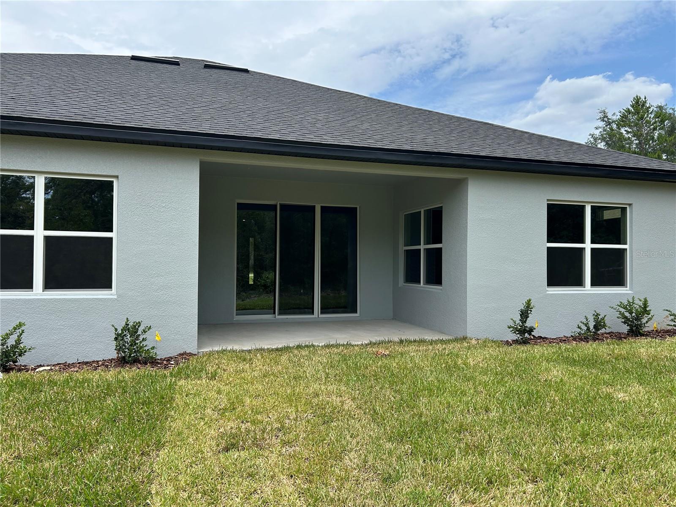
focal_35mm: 26
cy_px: 254
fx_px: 508
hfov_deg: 67.3
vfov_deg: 53.1
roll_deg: +0.6
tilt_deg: +1.4
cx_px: 338
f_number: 1.5
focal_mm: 5.7
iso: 50
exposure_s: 1/2841
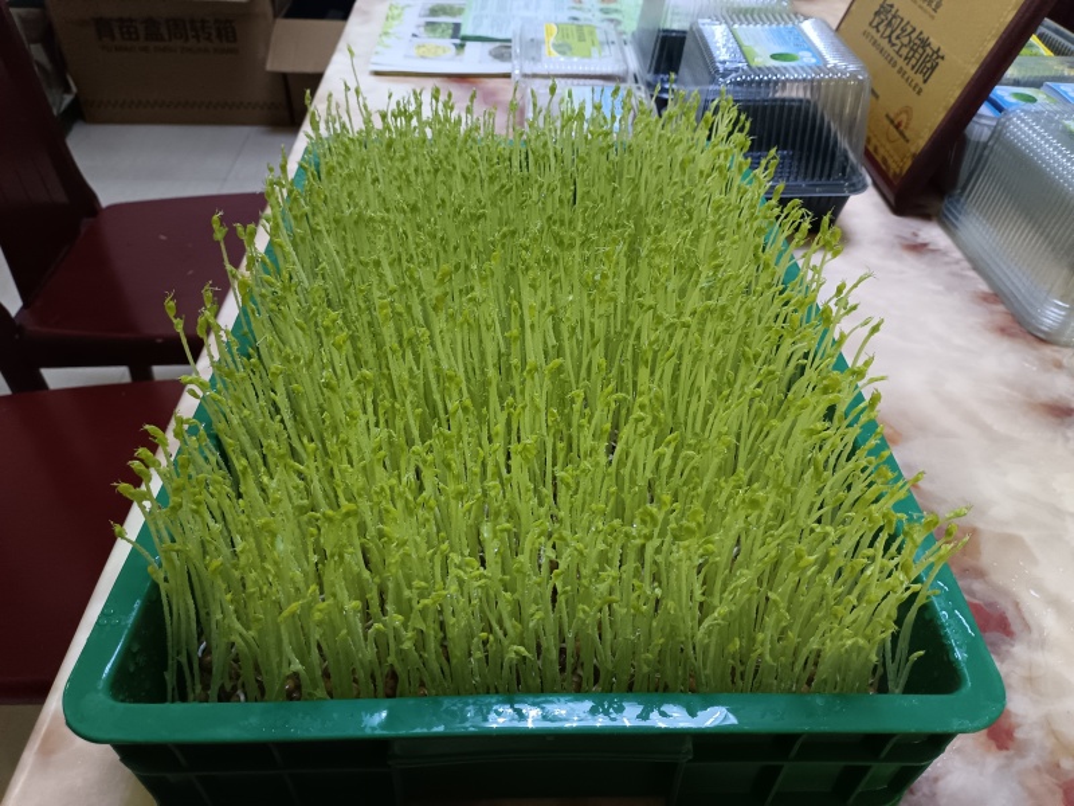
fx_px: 807
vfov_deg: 53.1
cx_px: 537
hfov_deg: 67.3
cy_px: 403
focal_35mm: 26
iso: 1101
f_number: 1.8
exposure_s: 1/25
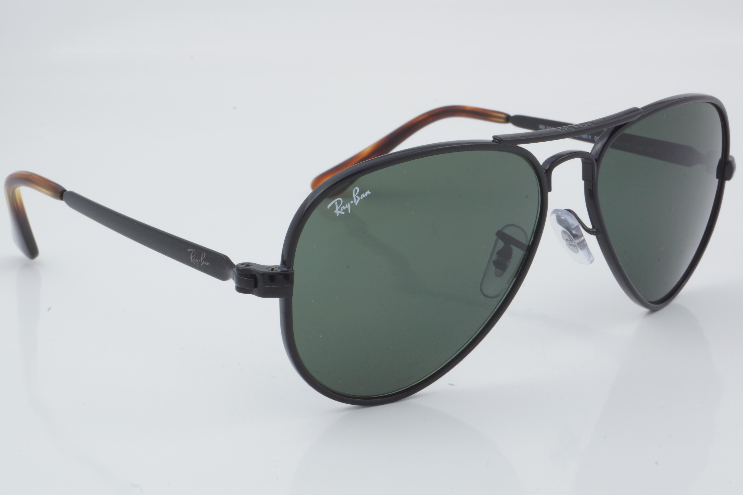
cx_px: 372
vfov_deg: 18.2
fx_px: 1548
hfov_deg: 27.0
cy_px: 248
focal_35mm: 75
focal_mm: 50
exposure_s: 1/3
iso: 100
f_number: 32
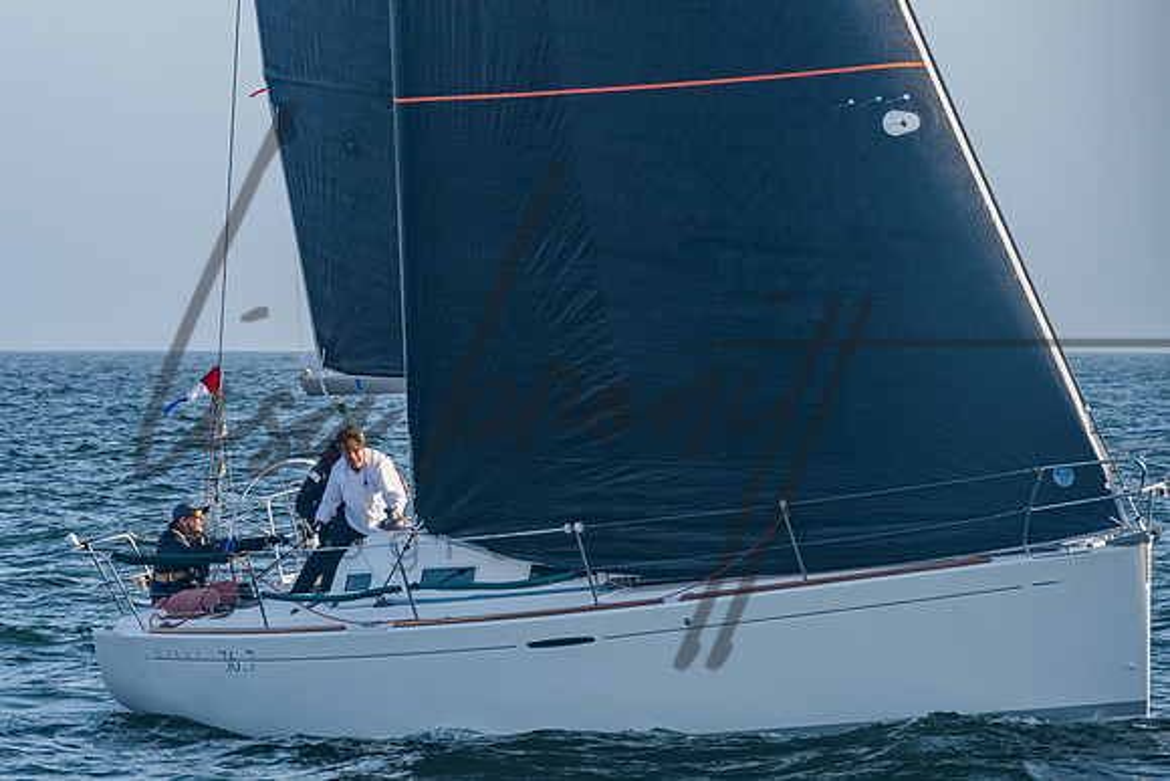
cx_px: 358
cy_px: 304
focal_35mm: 281
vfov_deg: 4.9
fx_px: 9141
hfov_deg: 7.3
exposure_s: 1/400
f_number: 8
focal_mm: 200
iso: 400
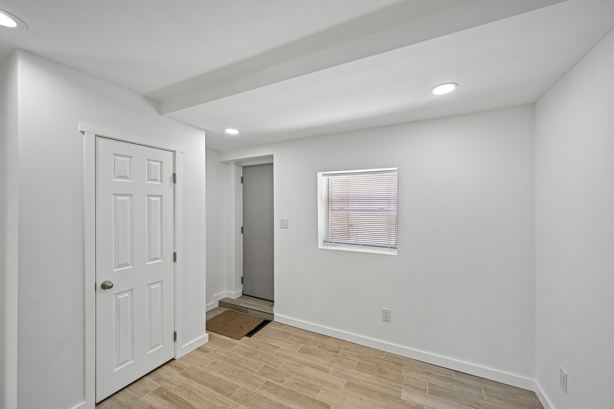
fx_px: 239
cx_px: 307
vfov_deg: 81.2
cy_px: 204
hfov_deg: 104.3
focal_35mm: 14
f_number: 8
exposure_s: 1/15
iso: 180
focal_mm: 14
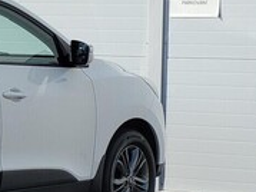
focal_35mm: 234
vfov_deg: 6.3
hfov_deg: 8.3
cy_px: 94
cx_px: -130
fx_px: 1729
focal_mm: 7.12
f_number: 2.4
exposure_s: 1/1170
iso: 25
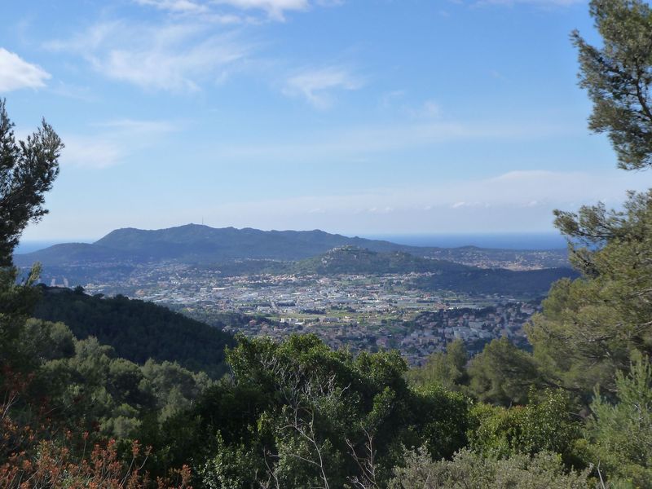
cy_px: 244
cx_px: 326
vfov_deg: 24.8
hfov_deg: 32.7
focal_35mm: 59
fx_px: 1111
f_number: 5.6
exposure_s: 1/500
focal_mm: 9.7
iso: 125
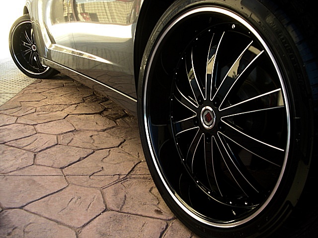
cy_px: 119
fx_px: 331
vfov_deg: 39.7
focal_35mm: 36
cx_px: 159
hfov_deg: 51.4
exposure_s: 1/100
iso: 100
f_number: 2.8
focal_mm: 6.3
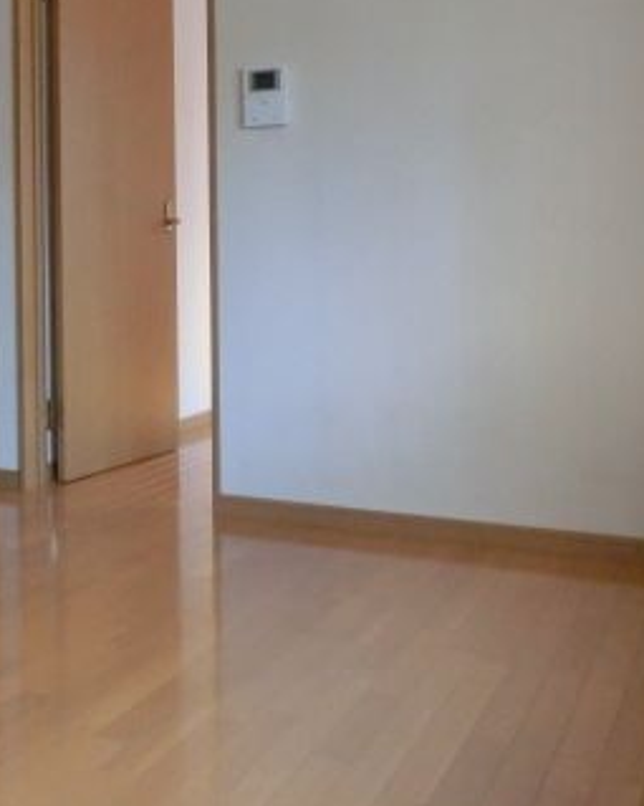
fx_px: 1120
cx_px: 192
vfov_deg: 38.8
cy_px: 225
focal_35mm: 47
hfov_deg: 31.7
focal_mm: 4.24
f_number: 3
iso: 640
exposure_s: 1/125
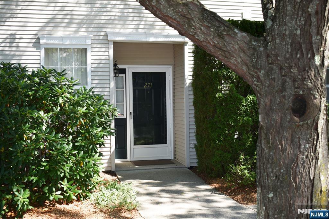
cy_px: 110
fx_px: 411
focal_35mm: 45
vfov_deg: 29.8
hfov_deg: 43.6
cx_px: 164
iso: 125
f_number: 5
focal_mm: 30
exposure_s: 1/200
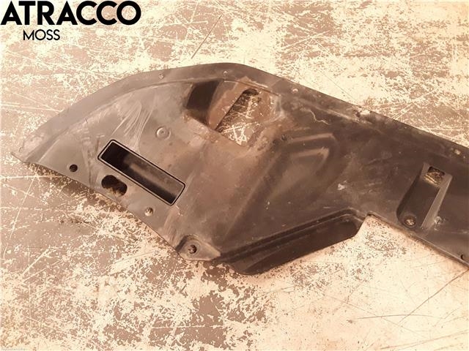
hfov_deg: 63.4
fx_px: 379
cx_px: 234
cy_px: 176
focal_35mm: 28
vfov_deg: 49.7
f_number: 1.9
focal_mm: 2.91
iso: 200
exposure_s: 1/33
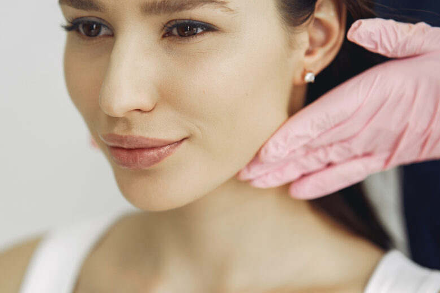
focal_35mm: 112
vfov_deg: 12.2
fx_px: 1369
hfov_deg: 18.3
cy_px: 178
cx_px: 190
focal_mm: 85
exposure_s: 1/250
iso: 160
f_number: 2.2
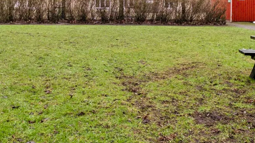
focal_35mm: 44
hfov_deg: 46.3
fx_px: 297
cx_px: 113
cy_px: 2
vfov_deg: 25.8
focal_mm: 10
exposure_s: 1/125
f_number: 4
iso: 800
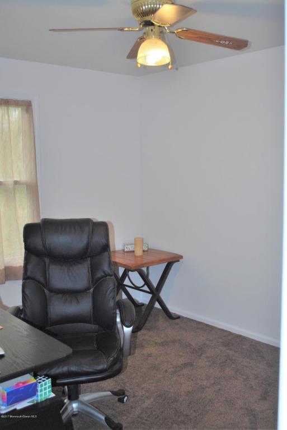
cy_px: 215
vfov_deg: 53.1
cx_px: 144
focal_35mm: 36
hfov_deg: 37.0
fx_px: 429
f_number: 4.2
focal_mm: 24
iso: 200
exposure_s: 1/60
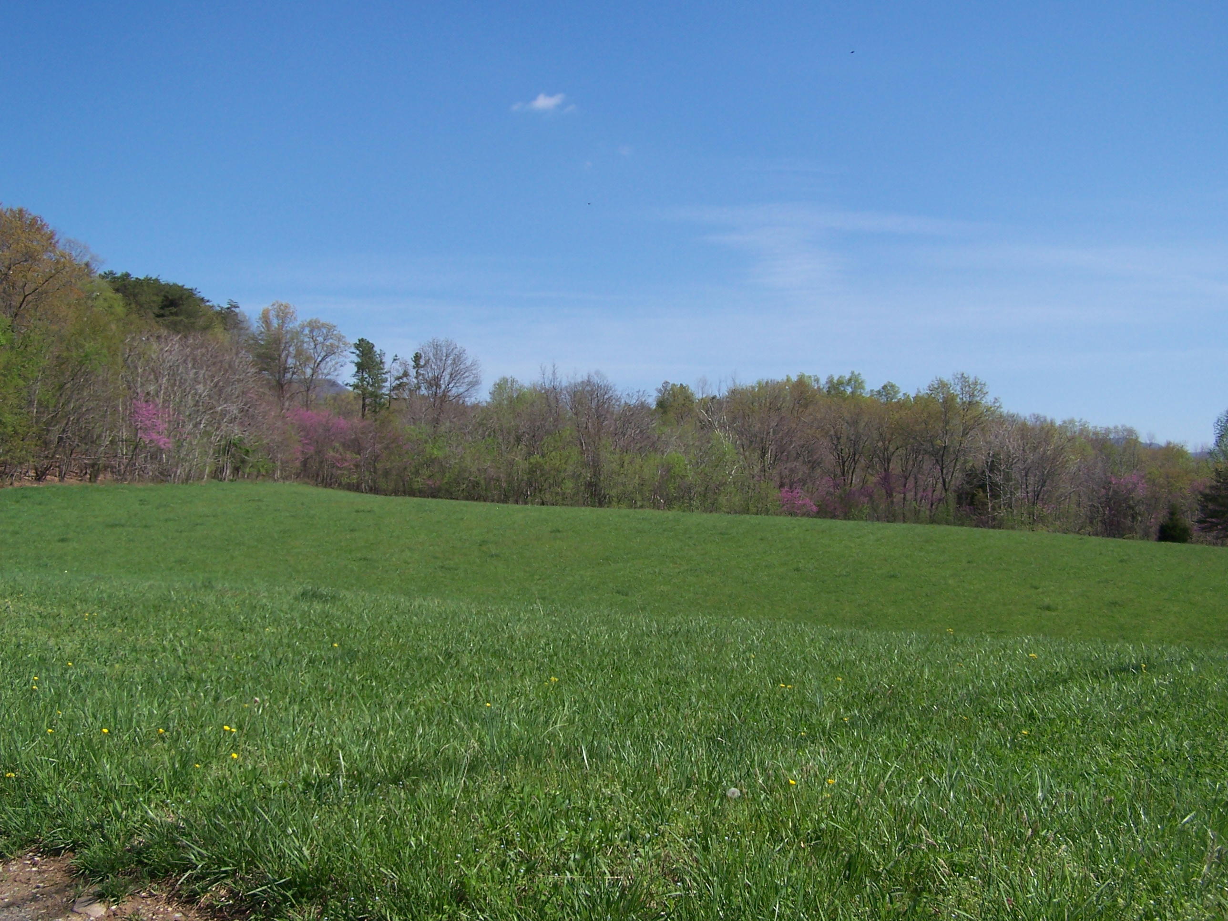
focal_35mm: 38
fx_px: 1348
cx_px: 614
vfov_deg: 37.7
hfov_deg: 49.0
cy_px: 460
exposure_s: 1/1000
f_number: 4
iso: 80
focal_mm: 6.3
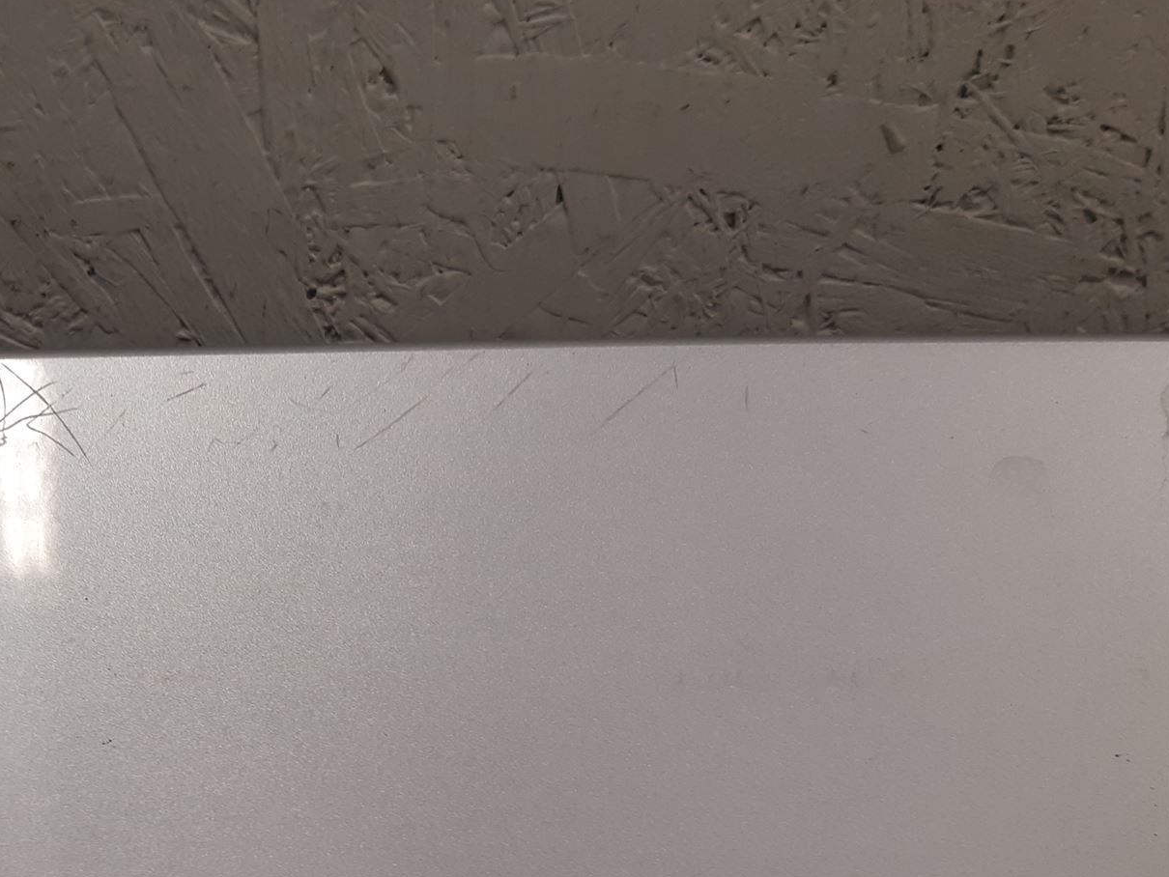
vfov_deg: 32.8
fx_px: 1486
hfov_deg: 40.6
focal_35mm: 44
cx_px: 184
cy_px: 532
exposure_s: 1/100
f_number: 1.7
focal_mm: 3.93
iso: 80
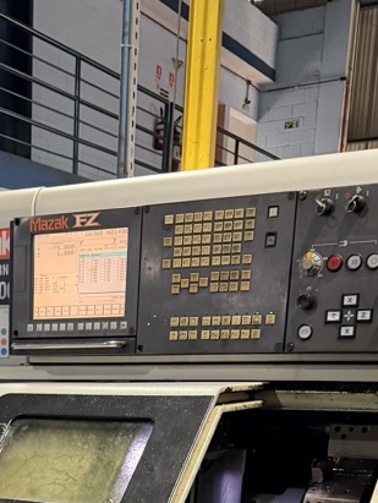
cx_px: -4
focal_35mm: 63
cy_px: 638
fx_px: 916
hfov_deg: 22.4
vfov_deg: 26.5
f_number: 1.78
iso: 500
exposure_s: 1/60
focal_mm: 6.76
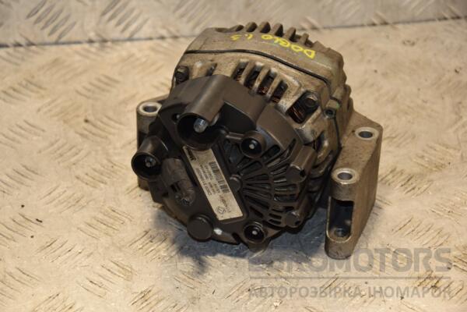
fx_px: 1459
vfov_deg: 12.2
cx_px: 234
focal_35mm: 112
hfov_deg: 18.2
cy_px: 156
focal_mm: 75
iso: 800
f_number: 5.3
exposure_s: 1/160
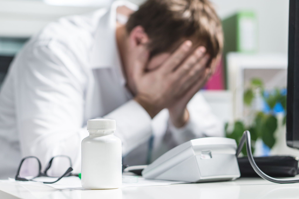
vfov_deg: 17.5
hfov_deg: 26.0
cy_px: 97
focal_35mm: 78
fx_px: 648
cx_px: 151
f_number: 2
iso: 100
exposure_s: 1/25
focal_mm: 50
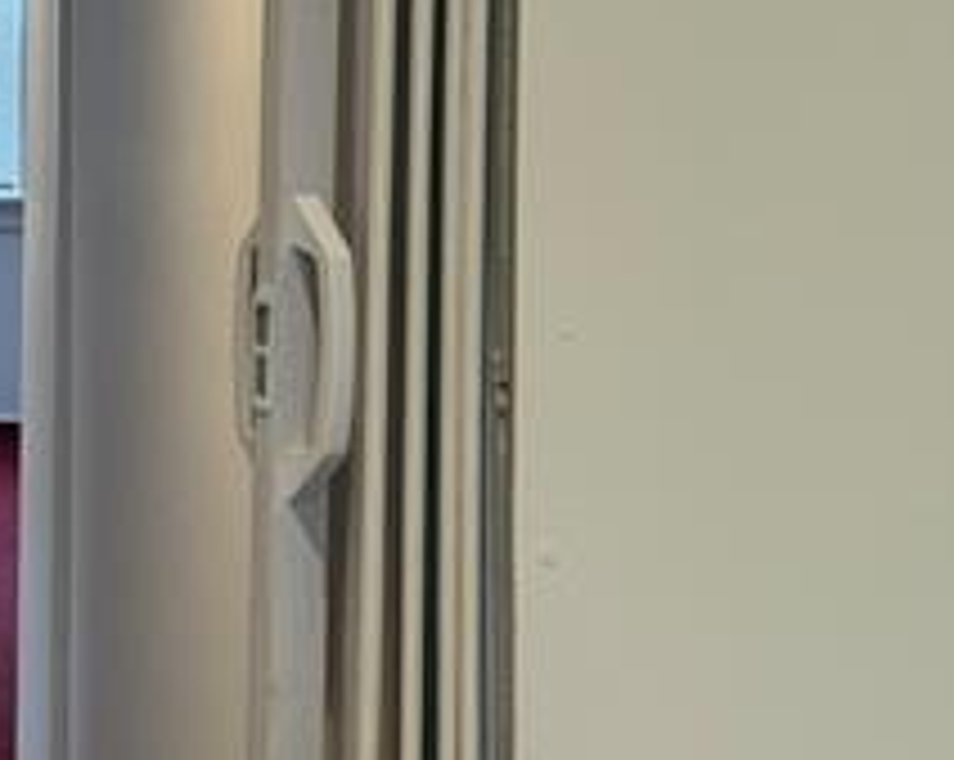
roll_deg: -0.3
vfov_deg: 17.8
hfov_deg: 21.6
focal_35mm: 85
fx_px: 2397
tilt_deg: -2.0
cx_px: -27
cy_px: 130
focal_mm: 6.76
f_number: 1.78
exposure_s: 1/120
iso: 400
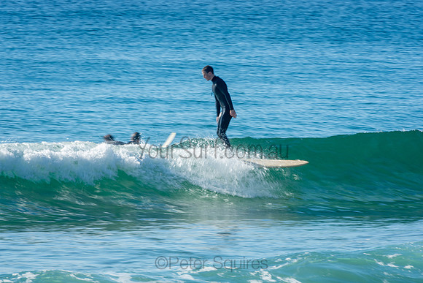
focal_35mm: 600
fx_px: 7051
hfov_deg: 3.4
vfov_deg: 2.3
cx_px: 212
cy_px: 142
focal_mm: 400
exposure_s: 1/50
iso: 100
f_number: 18
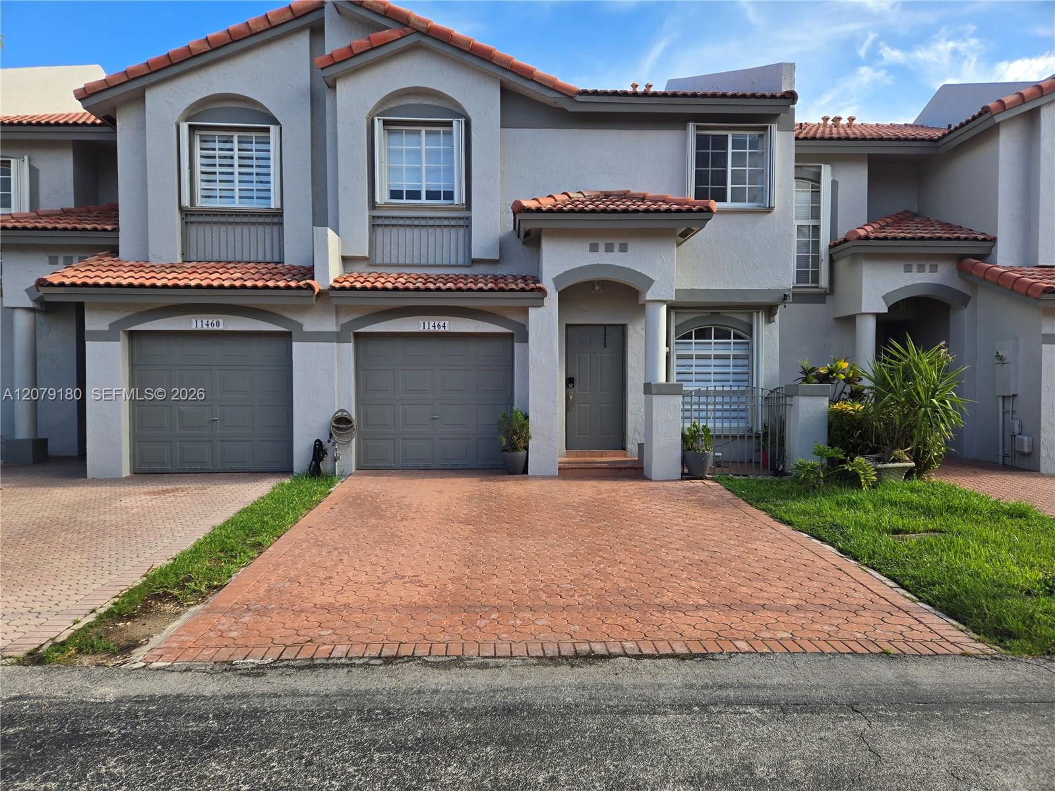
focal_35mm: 23
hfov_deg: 73.9
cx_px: 528
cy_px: 396
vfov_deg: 58.9
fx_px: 701
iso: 25
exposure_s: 1/531
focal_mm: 5.4
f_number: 1.8
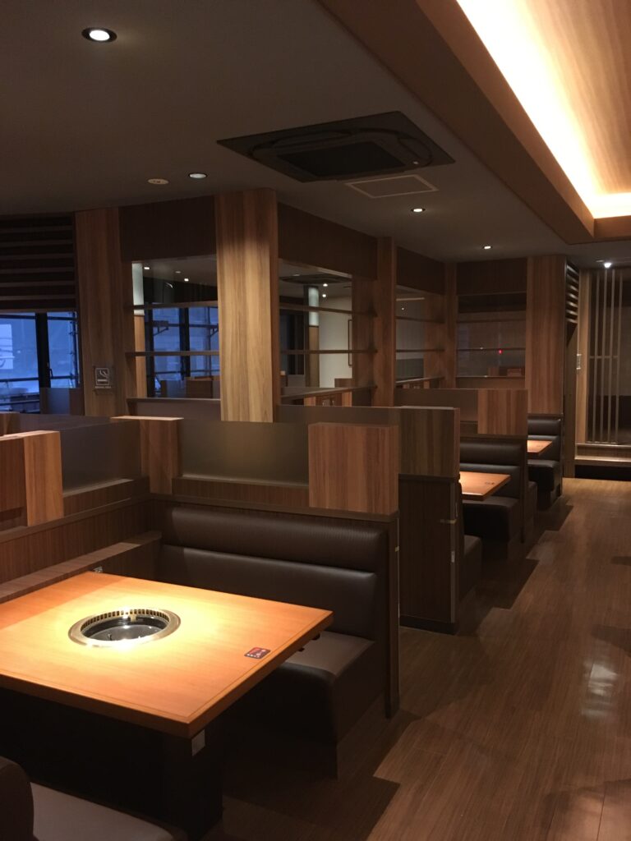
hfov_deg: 48.2
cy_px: 420
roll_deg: -0.1
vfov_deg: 61.7
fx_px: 705
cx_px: 316
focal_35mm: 29
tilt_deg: -5.8
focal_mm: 4.15
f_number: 2.2
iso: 250
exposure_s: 1/15
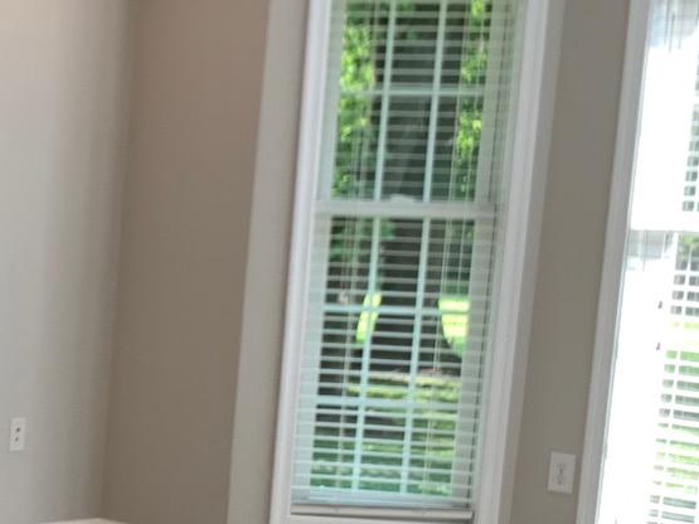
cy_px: 423
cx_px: -505
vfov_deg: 15.3
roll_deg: -0.9
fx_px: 1938
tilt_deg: -9.7
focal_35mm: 96
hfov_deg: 17.2
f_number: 1.8
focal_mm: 4.25
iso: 32
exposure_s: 1/120
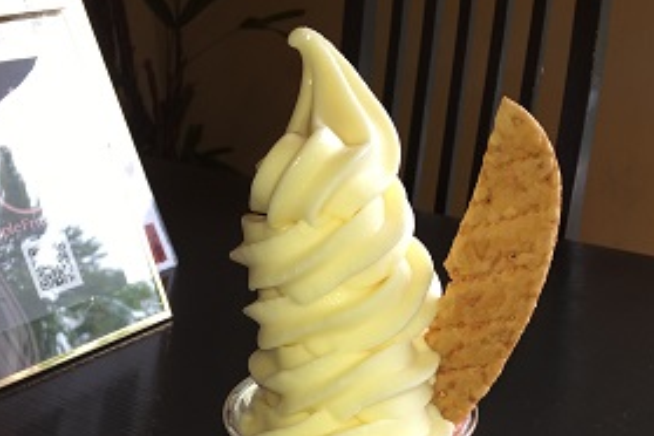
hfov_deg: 36.8
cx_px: 384
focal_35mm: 54
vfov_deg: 24.2
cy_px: 414
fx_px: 981
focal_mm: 4.15
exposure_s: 1/64
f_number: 2.2
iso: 25
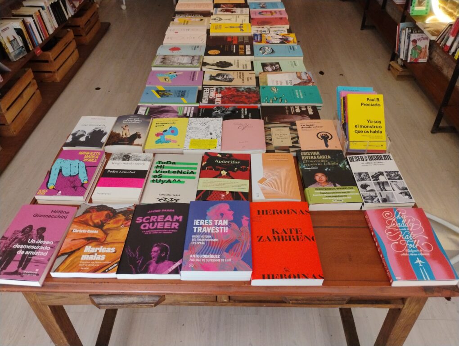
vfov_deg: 49.9
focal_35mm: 28
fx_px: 372
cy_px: 173
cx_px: 230
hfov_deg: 63.4
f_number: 1.8
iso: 838
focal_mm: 4.26
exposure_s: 1/50
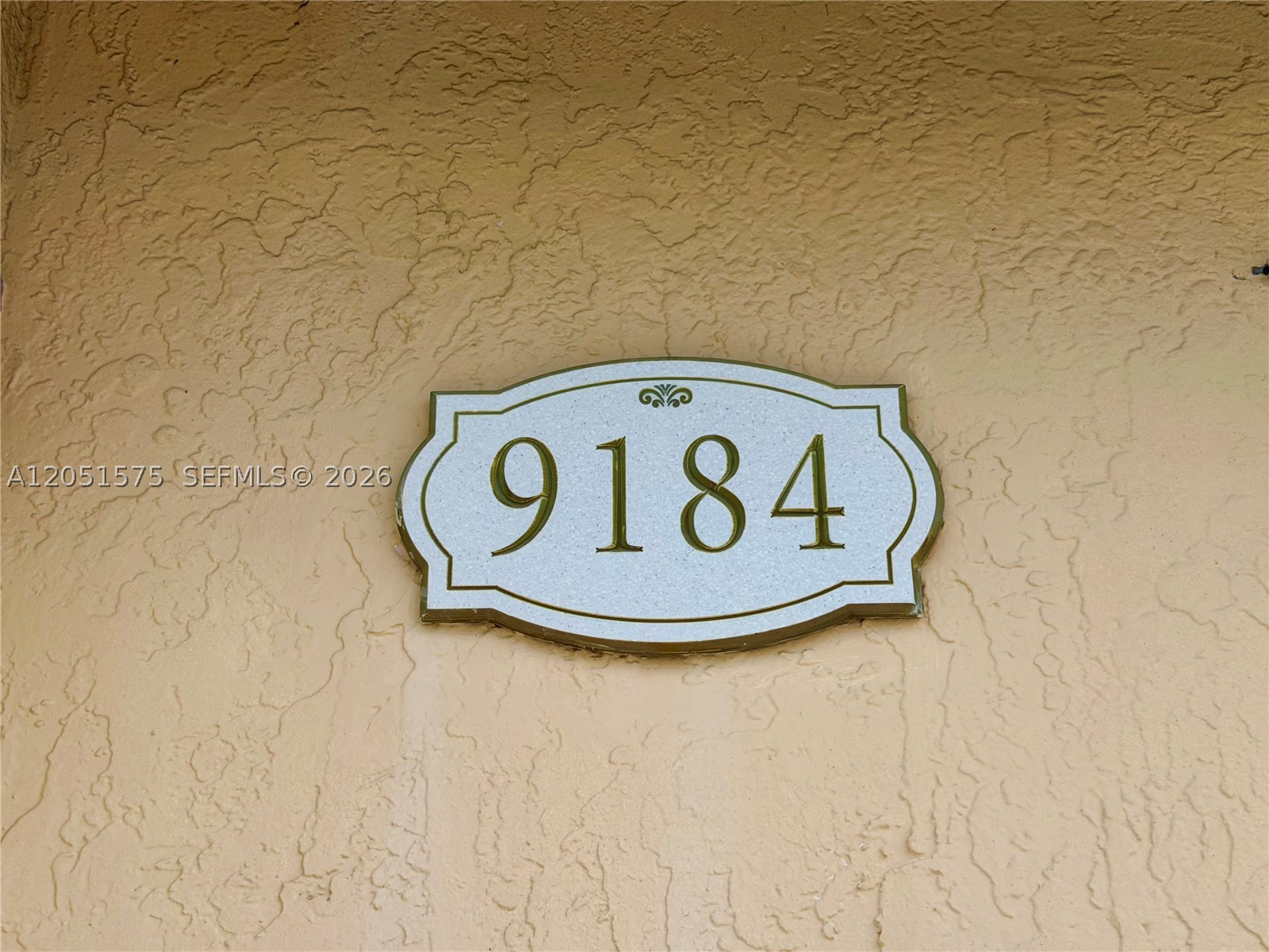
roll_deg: +0.3
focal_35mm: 48
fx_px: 1760
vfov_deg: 30.3
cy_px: 476
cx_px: 634
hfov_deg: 39.7
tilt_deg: +26.2
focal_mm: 6.76
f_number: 1.78
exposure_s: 1/3378
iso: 64
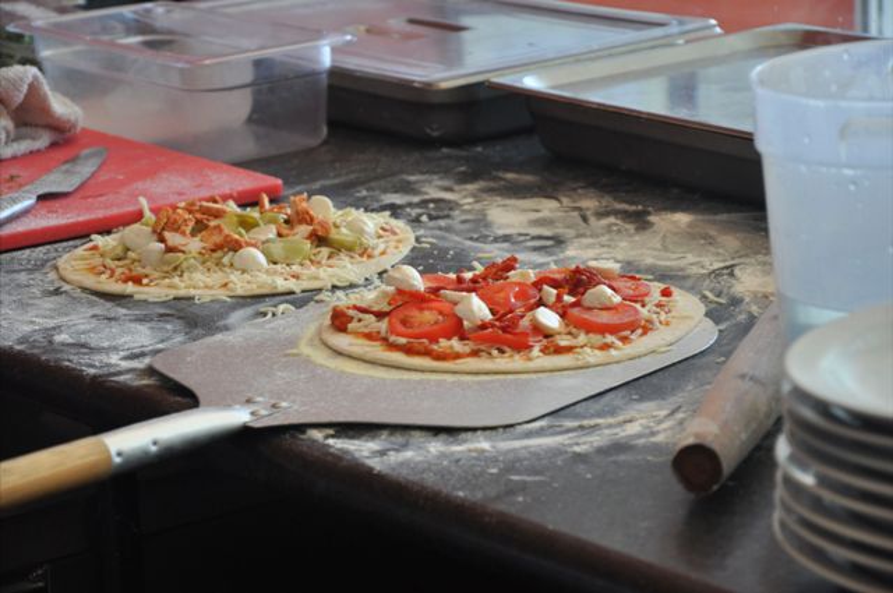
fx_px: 2973
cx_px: 446
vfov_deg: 11.4
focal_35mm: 120
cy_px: 296
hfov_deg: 17.1
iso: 1000
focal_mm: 80
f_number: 5.3
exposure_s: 1/160
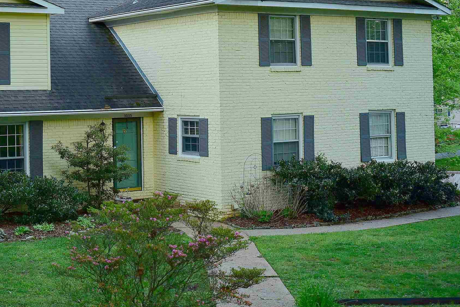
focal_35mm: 64
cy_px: 55
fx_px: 818
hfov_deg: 30.6
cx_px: 87
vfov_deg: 21.0
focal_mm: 35
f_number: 2.8
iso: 160
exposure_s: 1/60
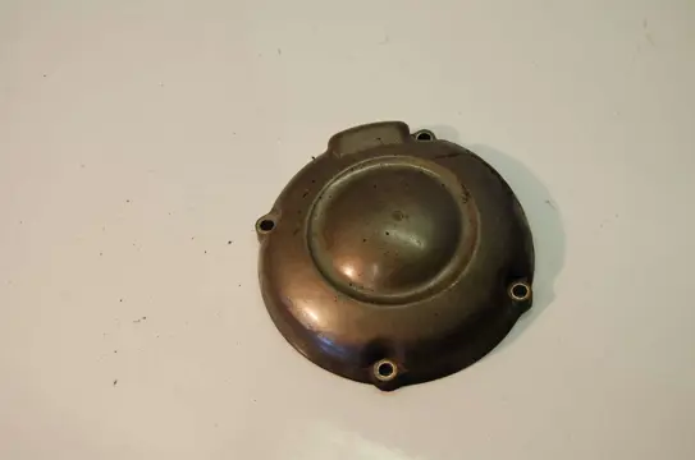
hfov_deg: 29.3
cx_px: 348
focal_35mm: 69
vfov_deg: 19.7
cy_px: 230
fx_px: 1330
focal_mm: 46
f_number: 5.3
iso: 400
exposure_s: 1/60
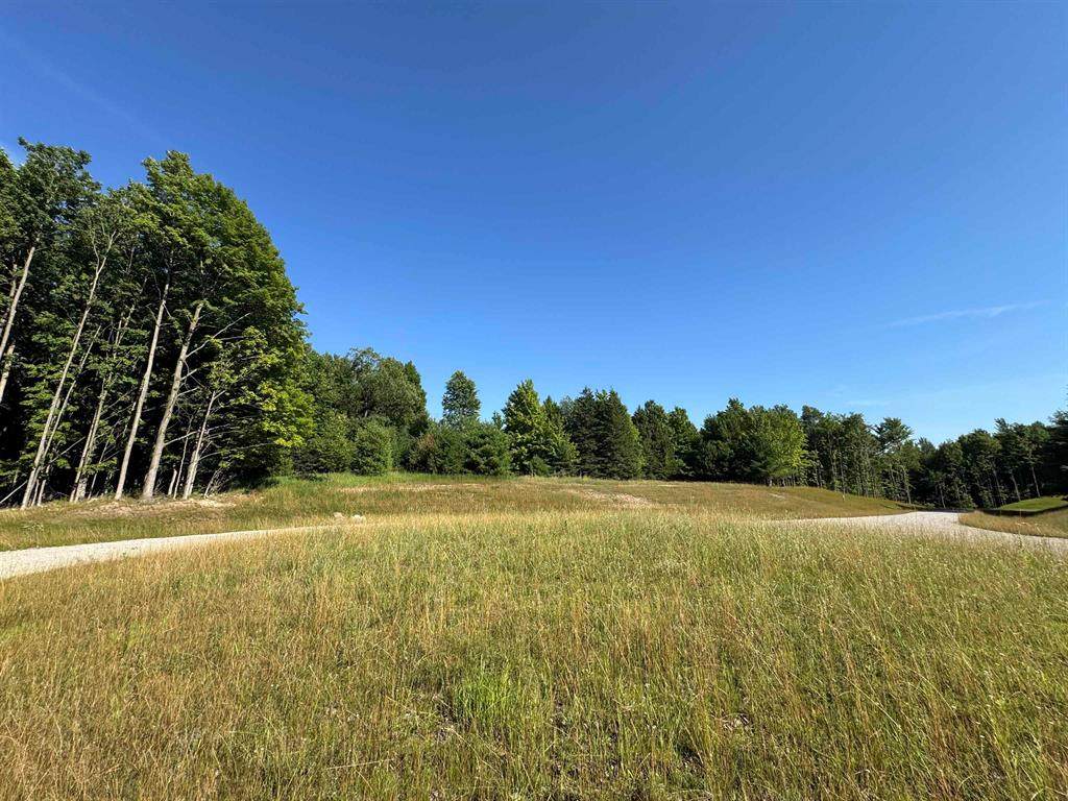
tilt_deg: +11.9
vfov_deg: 85.7
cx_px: 534
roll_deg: -0.5
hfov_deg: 102.1
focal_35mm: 14
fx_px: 432
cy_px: 400
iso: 50
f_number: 2.2
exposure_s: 1/1346
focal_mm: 2.22
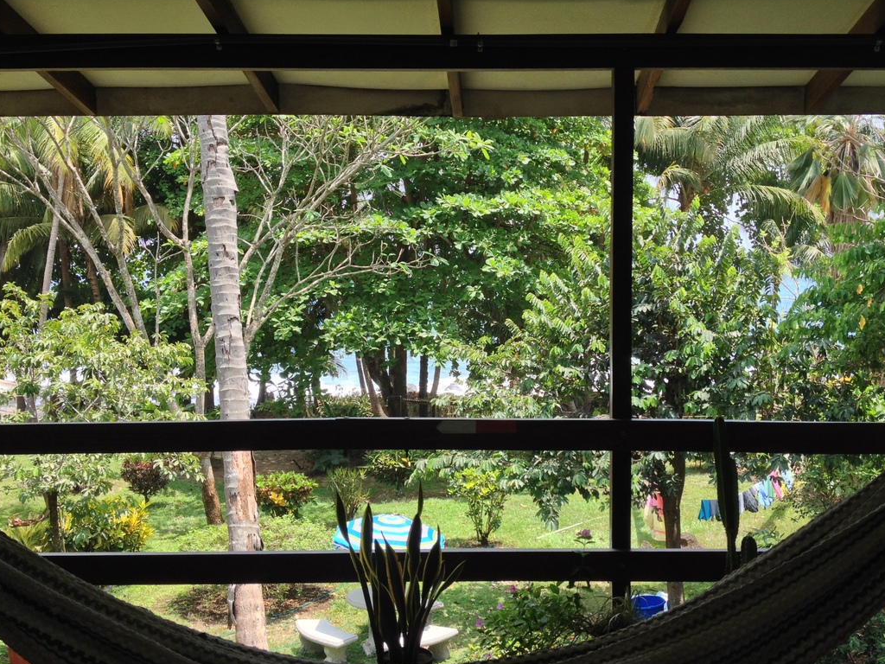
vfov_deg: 35.1
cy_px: 352
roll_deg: +0.9
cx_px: 499
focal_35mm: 41
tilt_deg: -7.9
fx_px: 1048
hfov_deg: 45.7
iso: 50
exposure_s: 1/368
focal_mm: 4.28
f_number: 2.4
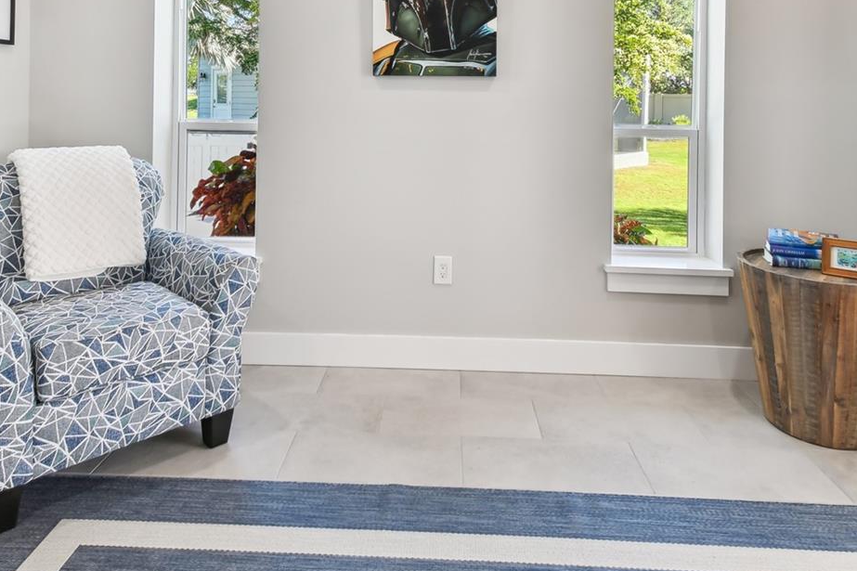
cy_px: 84
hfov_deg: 69.4
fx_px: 619
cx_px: 428
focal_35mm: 26
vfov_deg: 46.0
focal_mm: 10
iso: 100
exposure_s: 1/50
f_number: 7.1
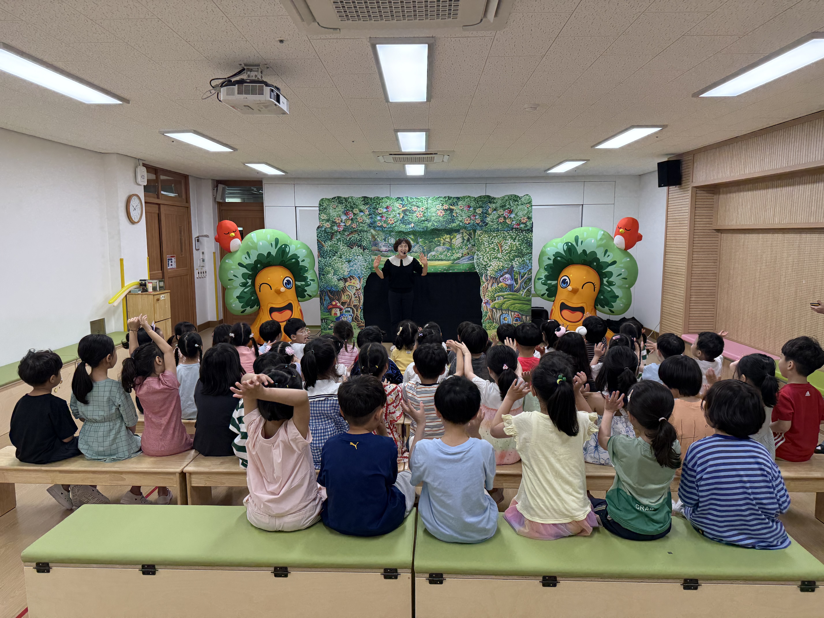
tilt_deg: -6.2
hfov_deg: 71.6
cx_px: 412
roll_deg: +0.0
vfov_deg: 56.8
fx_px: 571
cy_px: 309
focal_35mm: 24
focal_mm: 6.76
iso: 200
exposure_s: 1/205
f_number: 1.78
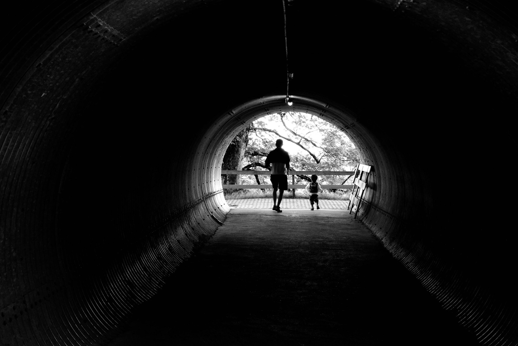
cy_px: 144
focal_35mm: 55
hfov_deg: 36.2
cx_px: 281
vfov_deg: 24.6
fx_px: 791
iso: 1000
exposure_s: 1/30
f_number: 7.1
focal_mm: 31.4
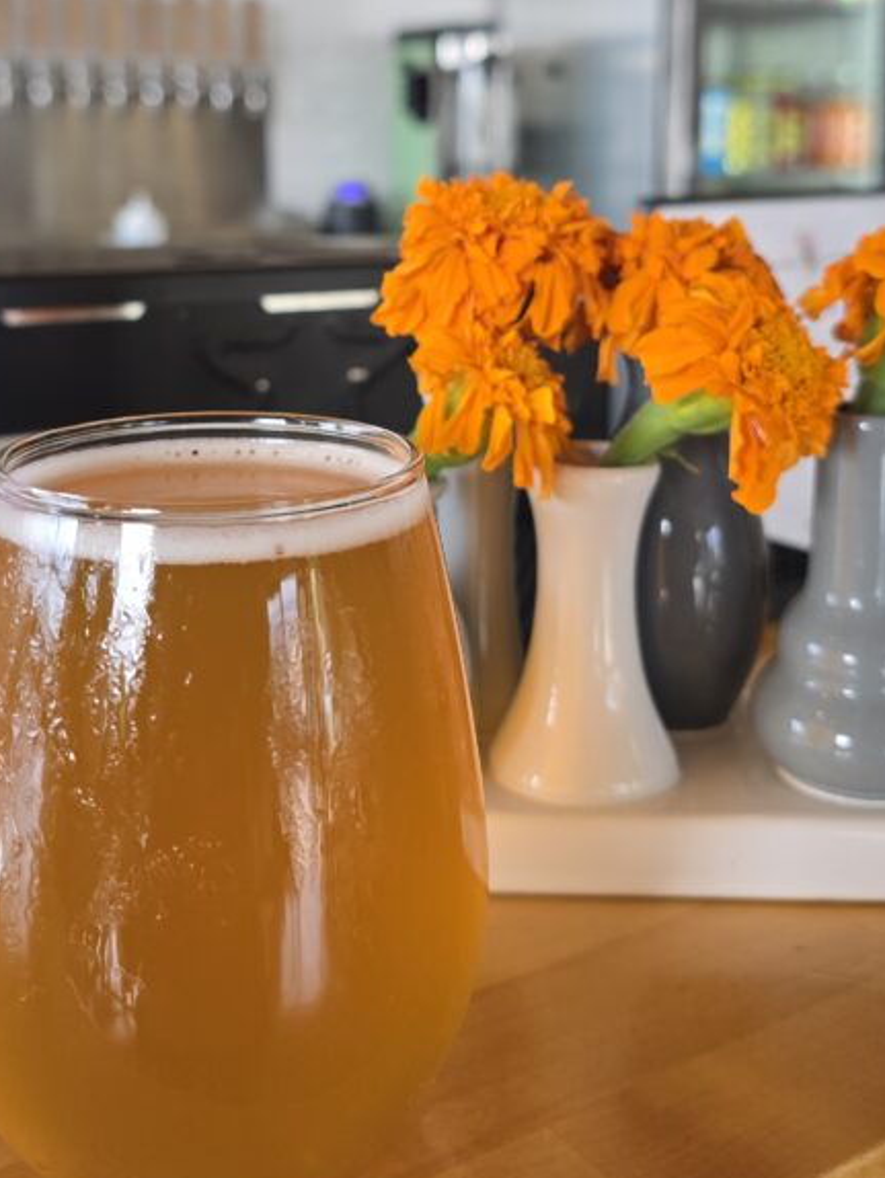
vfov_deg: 44.5
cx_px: 435
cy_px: 322
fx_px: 1397
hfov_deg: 35.2
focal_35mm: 41
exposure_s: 1/120
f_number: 1.7
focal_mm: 6.3
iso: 80
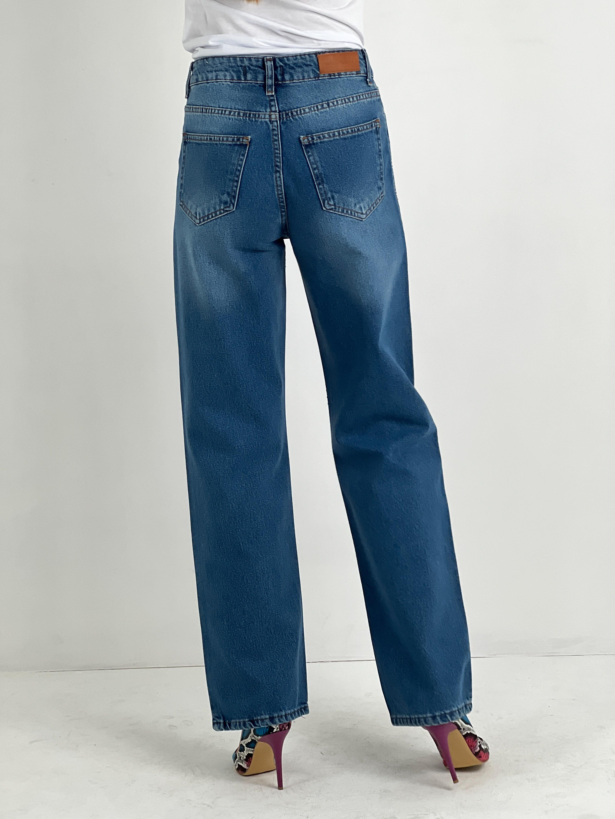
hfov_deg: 19.1
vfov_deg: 25.3
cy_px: 410
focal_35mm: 77
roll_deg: +2.1
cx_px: 308
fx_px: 1824
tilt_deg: -7.3
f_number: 2.8
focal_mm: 9
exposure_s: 1/100
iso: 64
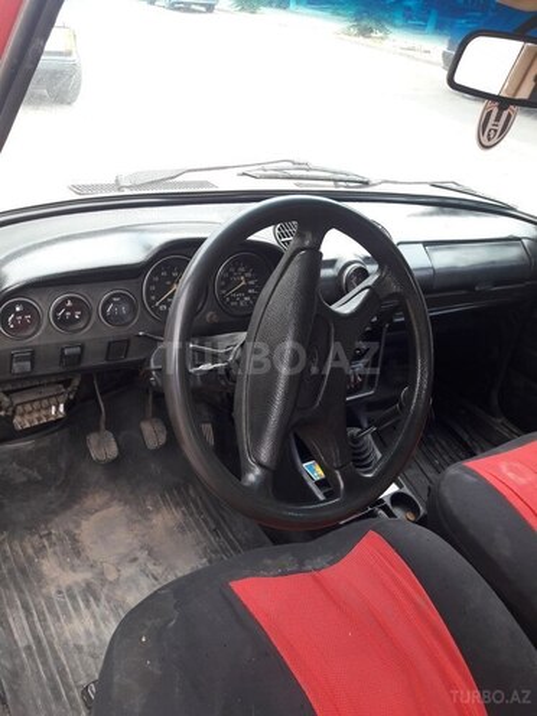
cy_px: 358
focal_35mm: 28
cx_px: 268
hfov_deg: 49.7
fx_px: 579
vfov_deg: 63.4
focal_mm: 3.7
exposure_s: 1/100
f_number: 1.9
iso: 50
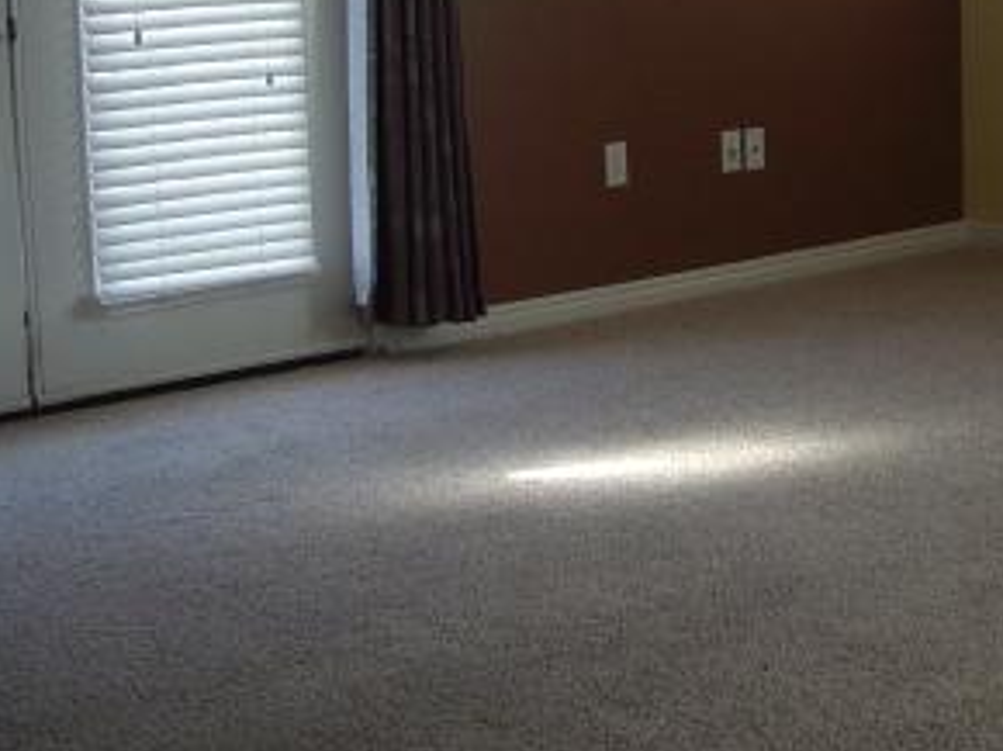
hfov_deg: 22.9
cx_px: 847
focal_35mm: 84
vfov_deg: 17.3
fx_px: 2432
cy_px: 62
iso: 100
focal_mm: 6.2
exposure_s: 1/100
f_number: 2.7
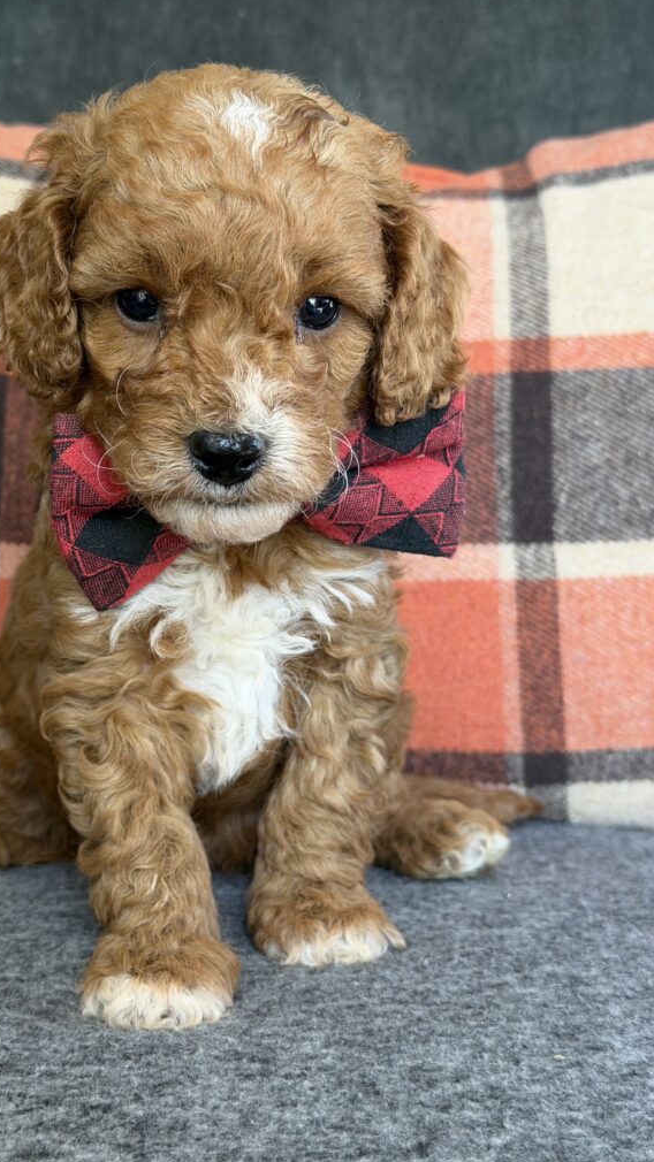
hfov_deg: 22.6
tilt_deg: -6.5
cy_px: 575
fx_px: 1634
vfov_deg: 39.2
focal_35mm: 53
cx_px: 250
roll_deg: -0.6
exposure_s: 1/60
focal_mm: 6.76
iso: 200
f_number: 1.78
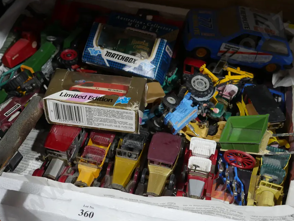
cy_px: 122
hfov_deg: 38.2
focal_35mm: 50
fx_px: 425
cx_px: 146
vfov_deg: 29.1
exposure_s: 1/60
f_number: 4.6
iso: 640
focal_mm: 21
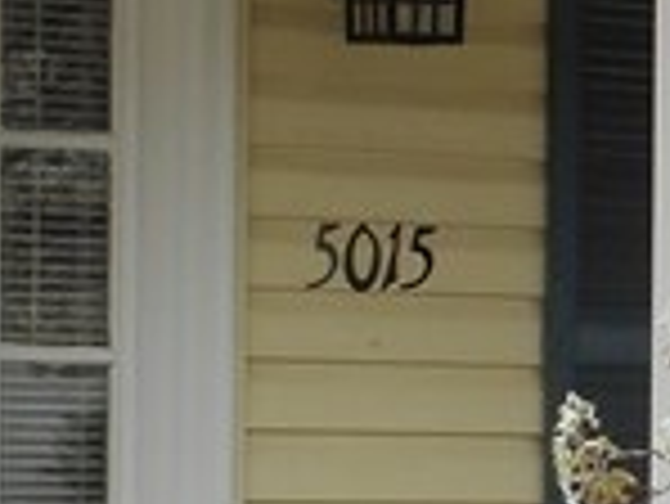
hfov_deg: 8.5
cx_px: 612
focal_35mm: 233
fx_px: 4513
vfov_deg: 6.4
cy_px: 562
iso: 80
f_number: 4.2
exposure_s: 1/60
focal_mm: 6
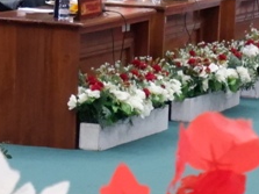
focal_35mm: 300
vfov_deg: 4.9
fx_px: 2243
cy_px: 18
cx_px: -99
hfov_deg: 6.5
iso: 6400
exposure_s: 1/70
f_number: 5.6
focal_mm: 45
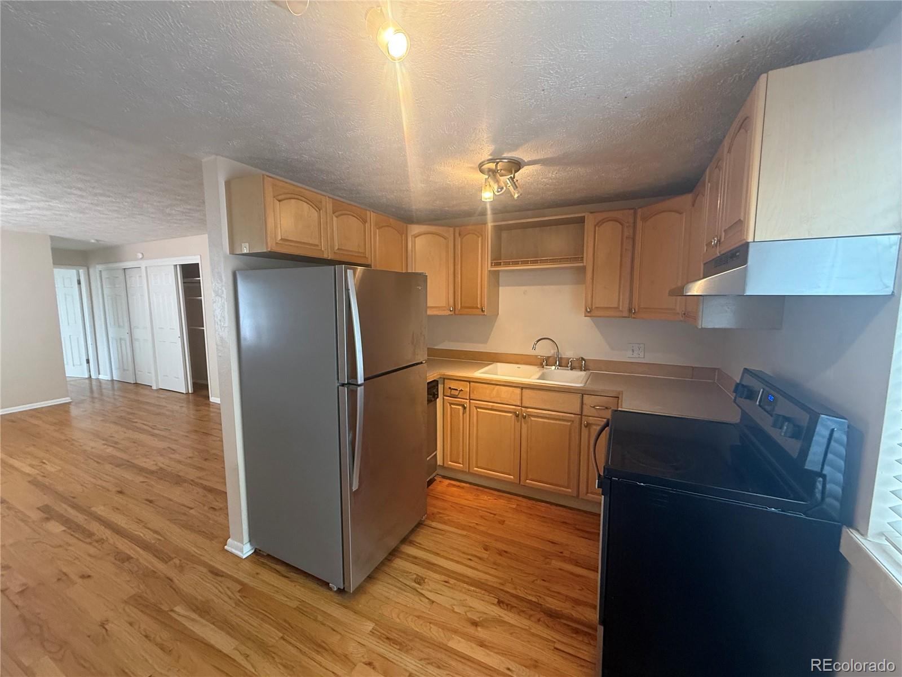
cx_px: 451
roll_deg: +0.3
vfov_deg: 85.7
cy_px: 338
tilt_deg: -6.4
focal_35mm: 14
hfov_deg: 102.1
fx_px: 365
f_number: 2.2
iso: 400
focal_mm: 2.22
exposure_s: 1/60
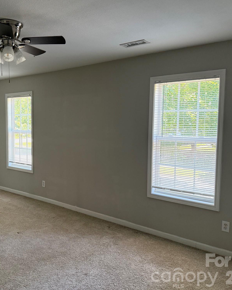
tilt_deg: -4.1
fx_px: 275
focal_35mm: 32
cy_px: 143
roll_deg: -0.5
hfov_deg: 44.8
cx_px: 69
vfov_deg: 55.7
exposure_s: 1/120
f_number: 1.78
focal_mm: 6.76
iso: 400
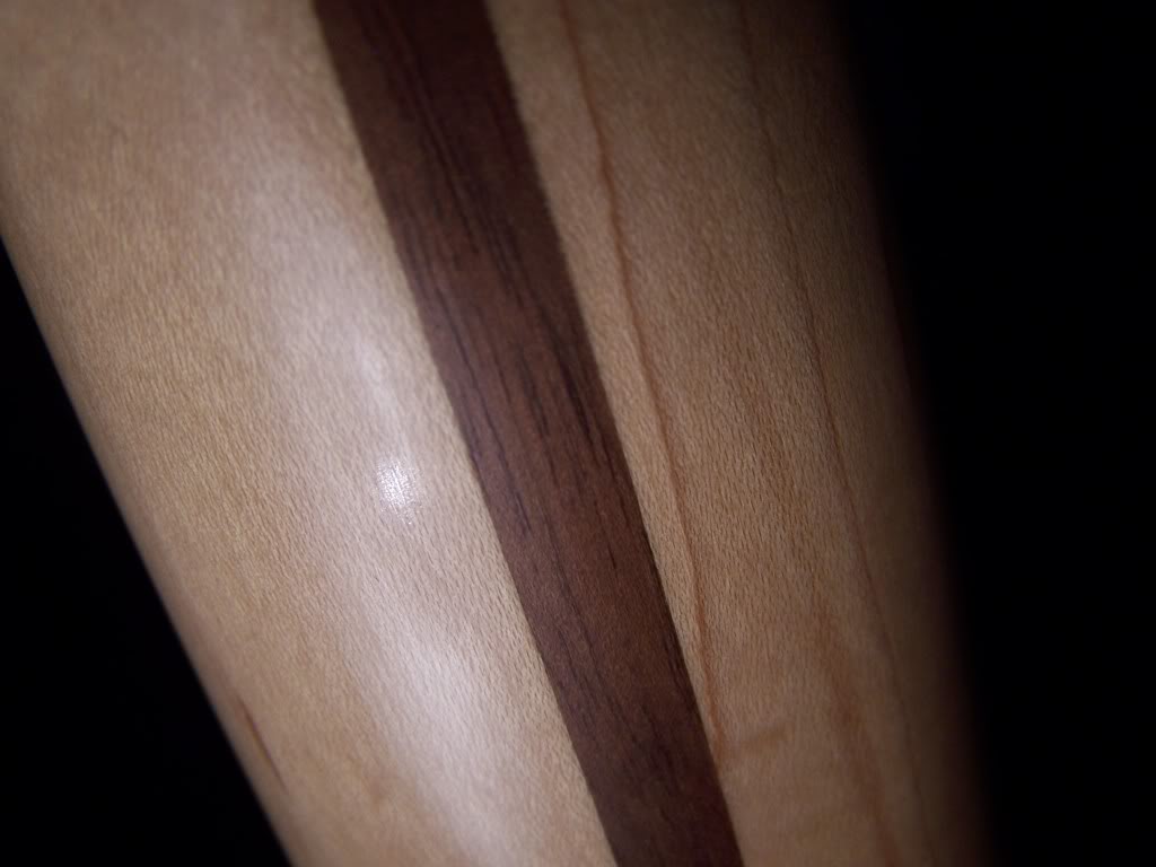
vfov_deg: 37.7
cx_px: 578
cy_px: 434
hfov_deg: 49.0
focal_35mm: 38
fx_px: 1269
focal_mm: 6.3
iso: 80
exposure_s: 1/500
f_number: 2.8
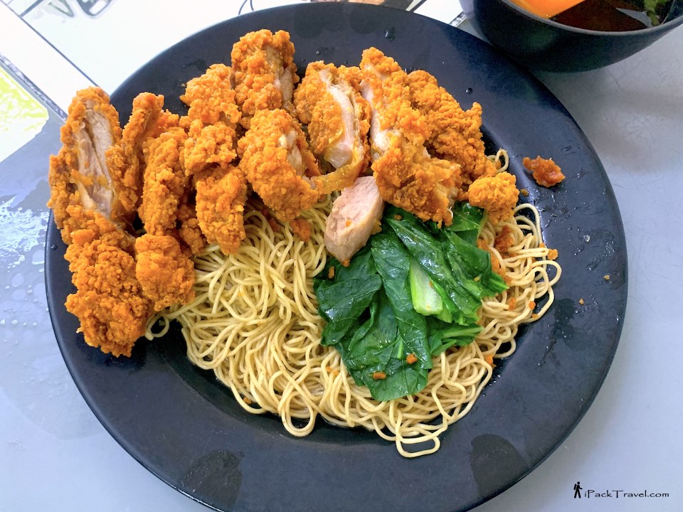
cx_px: 342
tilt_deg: -69.1
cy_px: 256
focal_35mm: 26
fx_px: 513
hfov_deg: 67.3
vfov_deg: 53.1
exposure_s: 1/60
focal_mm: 4.25
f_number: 1.8
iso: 400
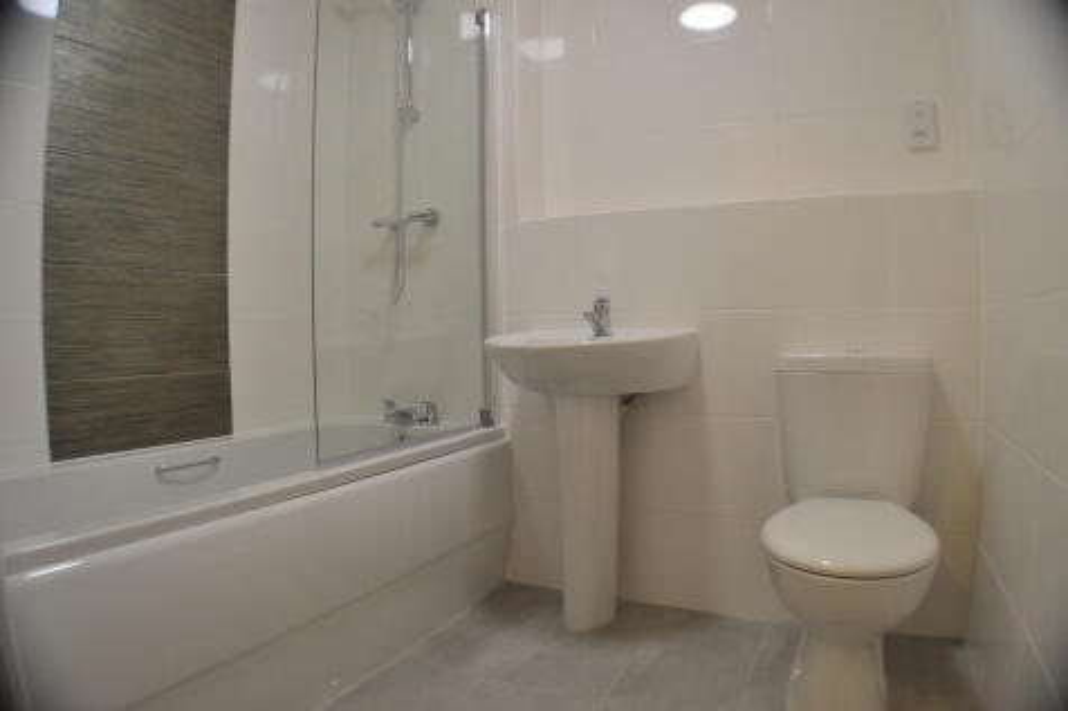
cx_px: 534
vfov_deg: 47.9
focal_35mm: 27
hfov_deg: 67.4
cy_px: 356
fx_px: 801
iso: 500
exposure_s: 1/60
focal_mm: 18
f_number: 3.5
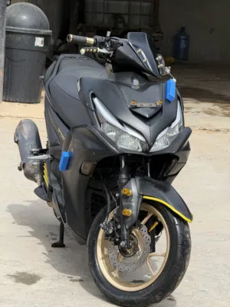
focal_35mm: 120
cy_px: 154
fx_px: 1063
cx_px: 115
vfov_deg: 16.4
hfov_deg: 12.3
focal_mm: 15.66
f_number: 2.8
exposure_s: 1/802
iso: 64
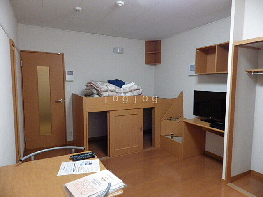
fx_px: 167
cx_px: 132
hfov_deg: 76.4
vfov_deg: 61.1
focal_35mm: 22
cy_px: 98
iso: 800
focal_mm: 4
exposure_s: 1/45
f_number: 3.1
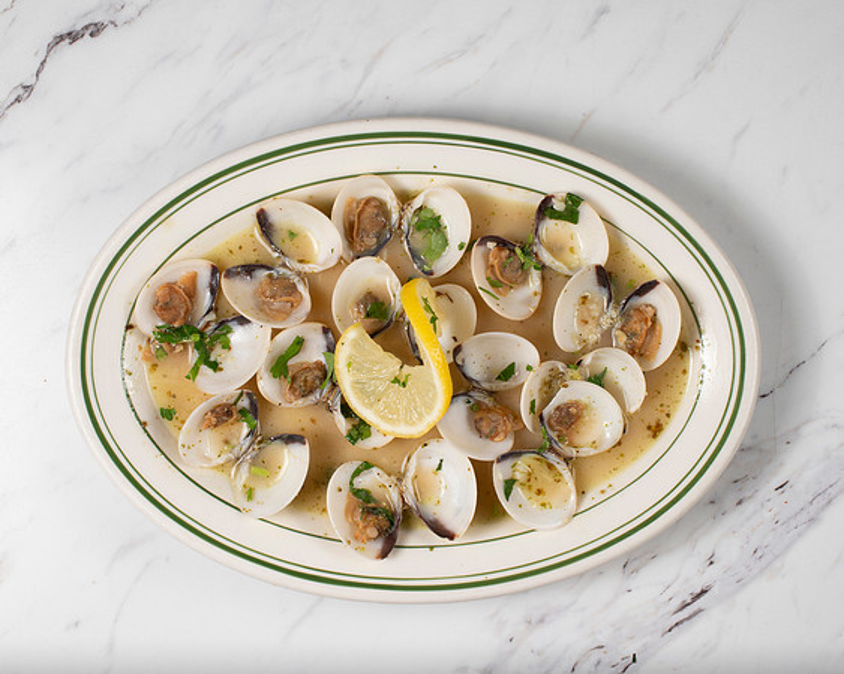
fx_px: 1505
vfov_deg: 25.3
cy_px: 322
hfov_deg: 31.3
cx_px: 407
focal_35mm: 60
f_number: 14
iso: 200
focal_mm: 50
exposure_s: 1/250
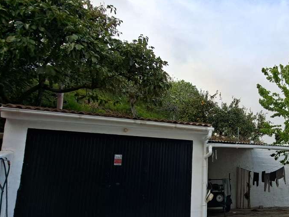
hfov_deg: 56.7
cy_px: 142
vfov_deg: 47.6
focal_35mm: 29
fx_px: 242
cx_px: 235
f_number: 2.2
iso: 40
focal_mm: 1.74
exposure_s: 1/279
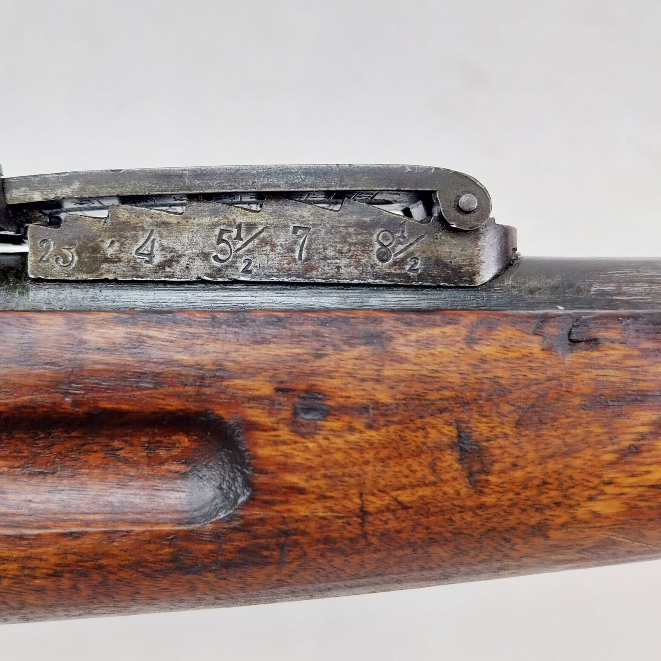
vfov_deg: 43.8
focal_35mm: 38
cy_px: 295
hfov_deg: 43.4
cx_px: 239
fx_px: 821
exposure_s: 1/50
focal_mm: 4
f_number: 1.8
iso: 40
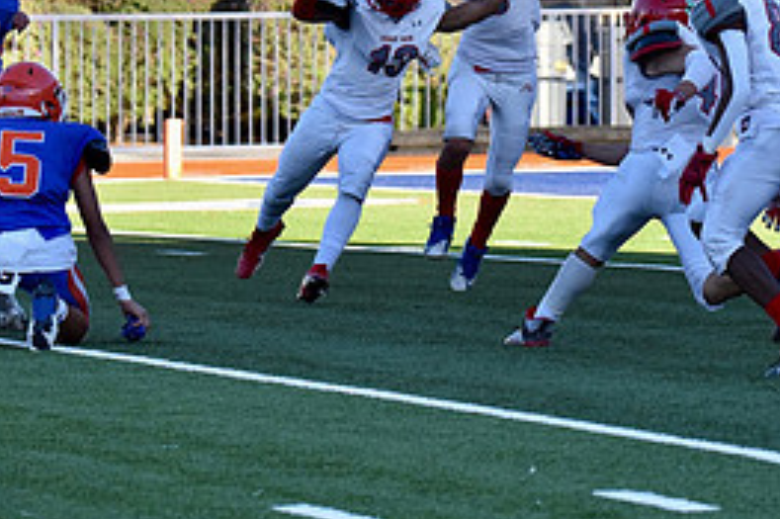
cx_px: 691
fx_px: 7167
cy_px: 46
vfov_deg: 4.1
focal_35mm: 331
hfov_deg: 6.2
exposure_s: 1/2500
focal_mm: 150
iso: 2200
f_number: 5.6
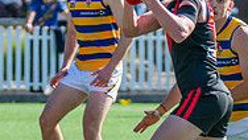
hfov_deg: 1.9
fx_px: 7488
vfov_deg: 1.1
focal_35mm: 1138
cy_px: 22
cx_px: -86
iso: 800
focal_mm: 320
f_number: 8
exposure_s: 1/1000
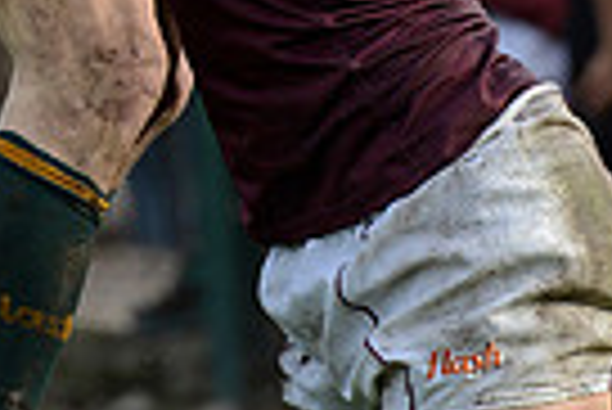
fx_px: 14550
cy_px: -408
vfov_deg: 1.6
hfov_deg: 2.4
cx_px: 256
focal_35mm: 855
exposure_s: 1/1600
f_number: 4
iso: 500
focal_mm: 200
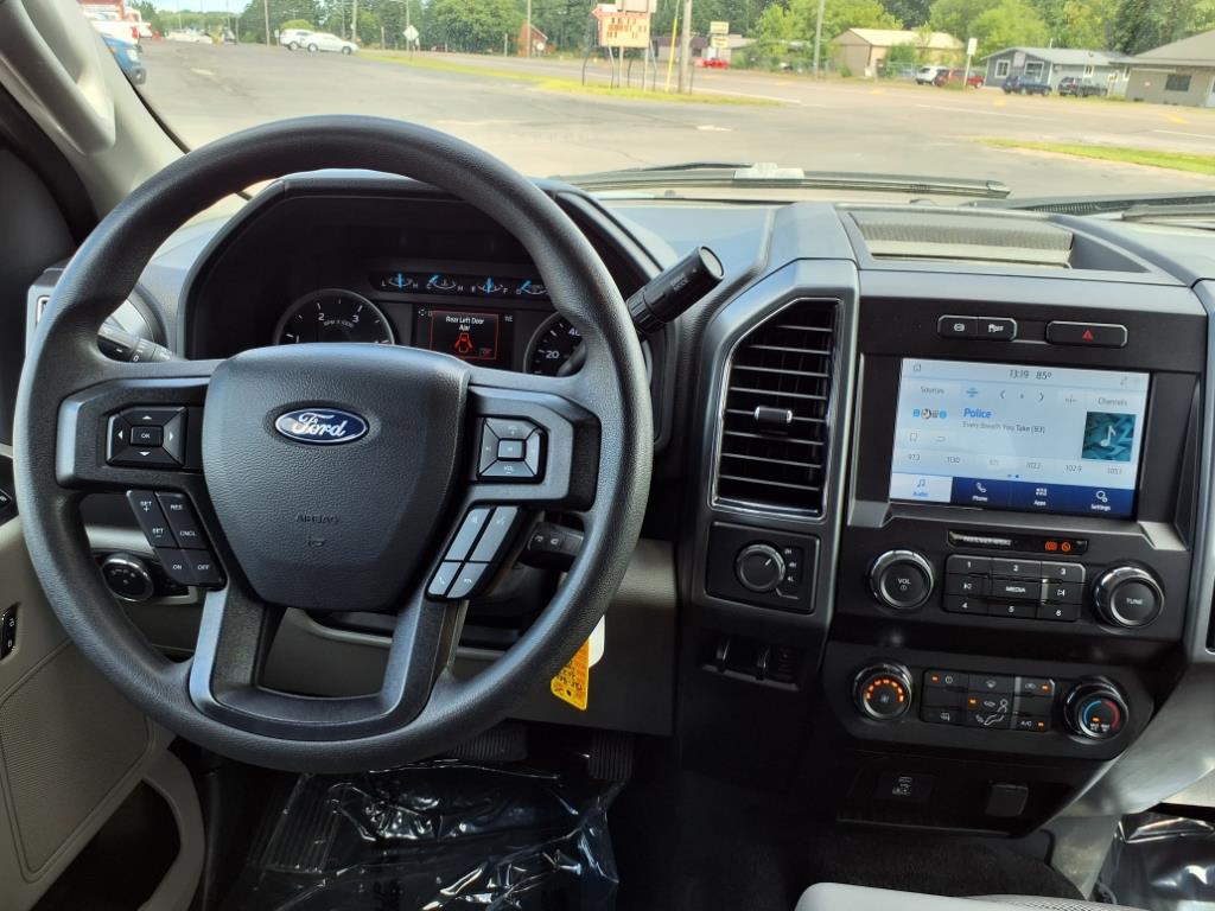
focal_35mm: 27
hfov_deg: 65.3
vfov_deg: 51.4
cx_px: 608
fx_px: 948
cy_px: 456
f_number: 1.9
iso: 40
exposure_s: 1/192
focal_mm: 3.58
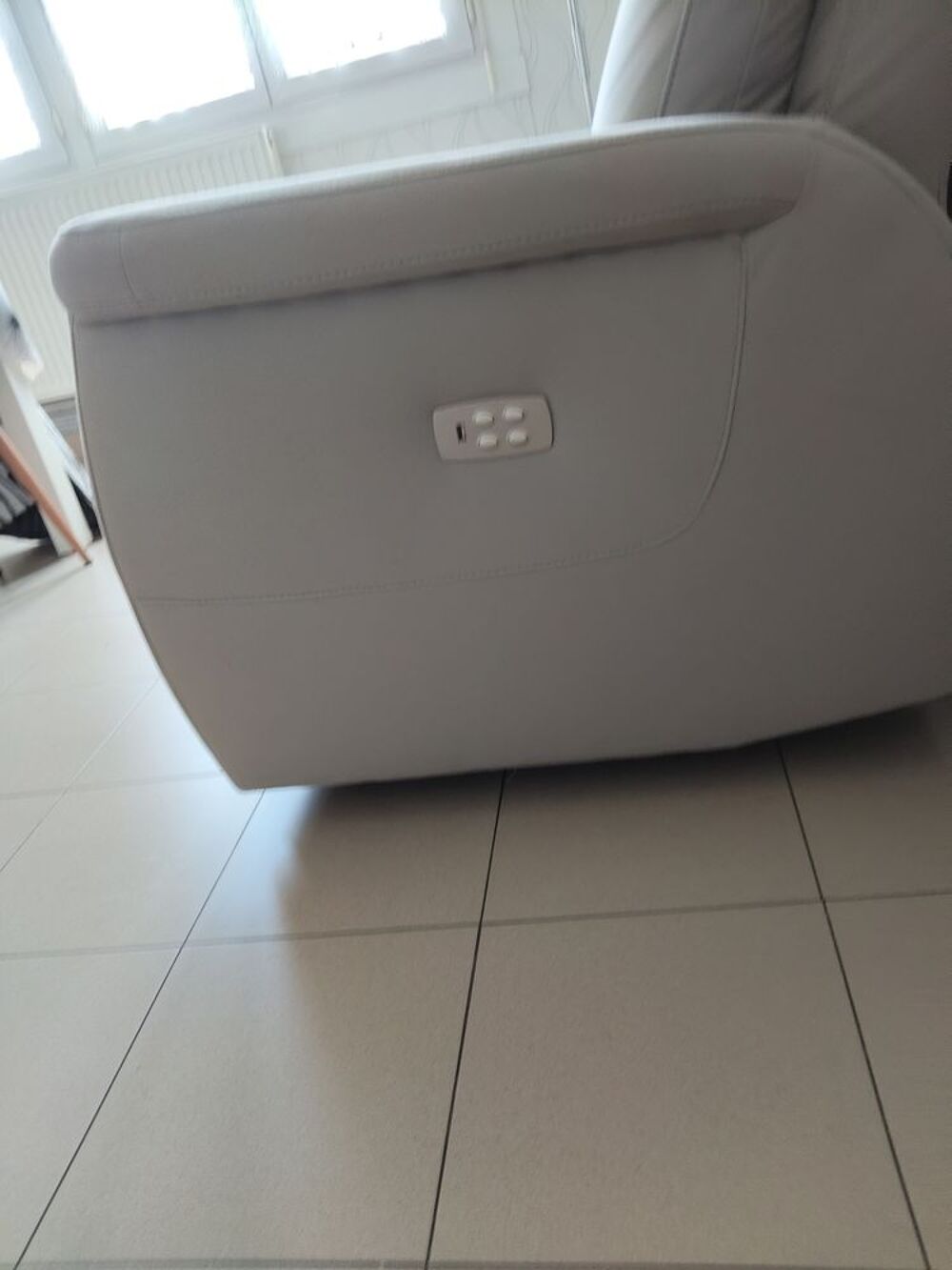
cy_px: 635
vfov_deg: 69.4
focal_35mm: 25
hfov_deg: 54.9
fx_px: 917
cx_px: 476
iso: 128
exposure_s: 1/25
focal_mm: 4.15
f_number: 1.8
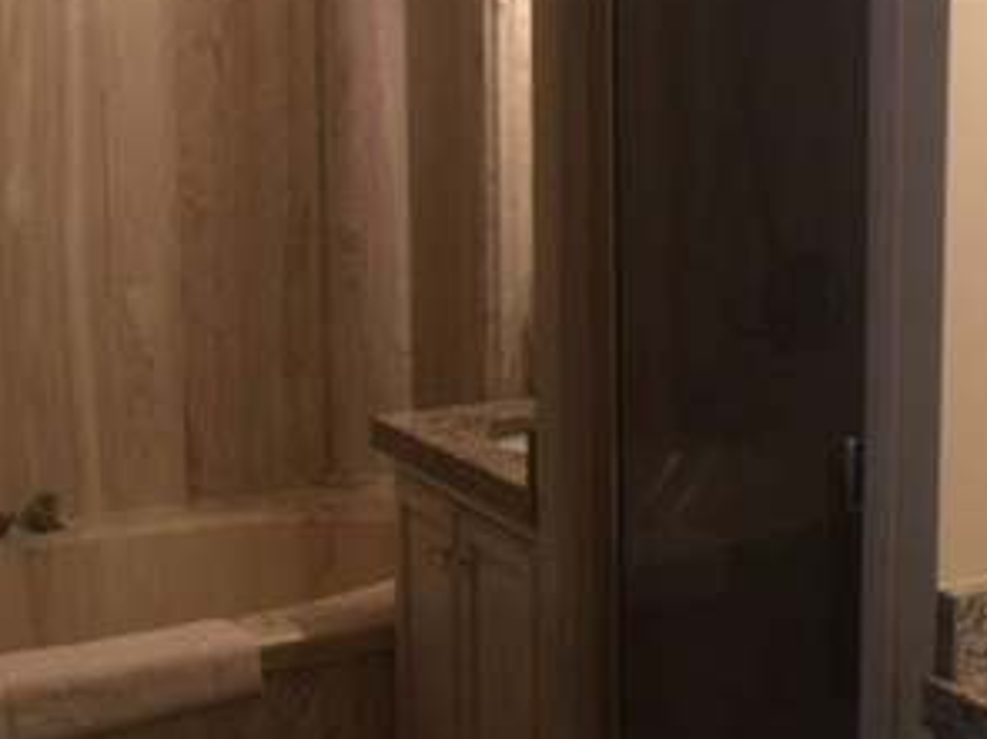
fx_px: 1796
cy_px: 271
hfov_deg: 30.6
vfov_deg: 23.2
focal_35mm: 63
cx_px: 636
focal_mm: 4.15
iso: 32
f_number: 2.2
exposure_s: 1/15
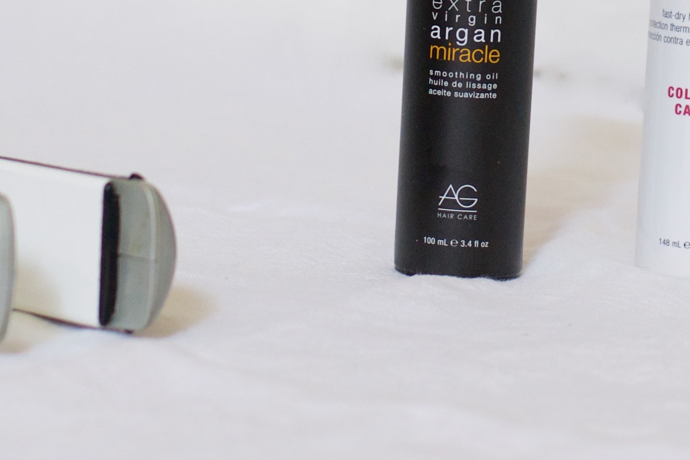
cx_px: 537
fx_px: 4197
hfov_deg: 9.4
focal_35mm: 219
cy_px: -121
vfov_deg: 6.2
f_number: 4
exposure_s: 1/60
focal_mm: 50
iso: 500
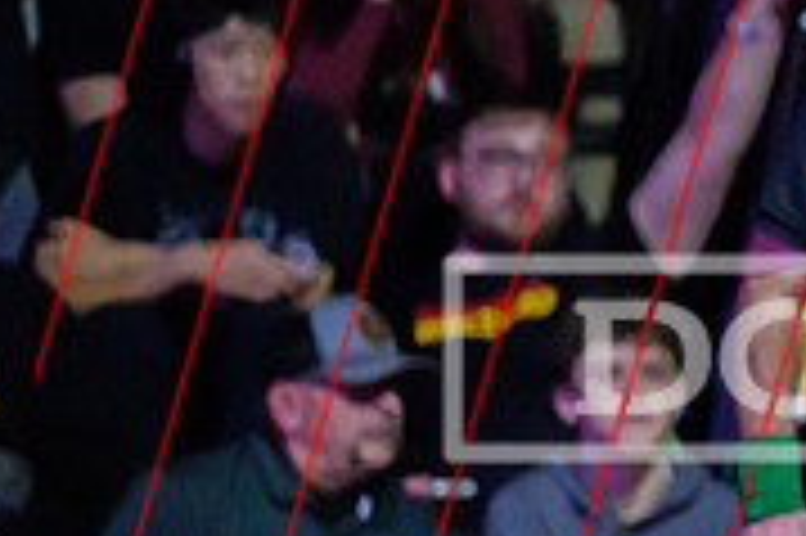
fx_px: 11430
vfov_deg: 2.7
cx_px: 1520
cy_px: 278
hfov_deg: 4.0
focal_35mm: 511
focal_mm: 130
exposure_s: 1/500
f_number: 2.8
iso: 16000
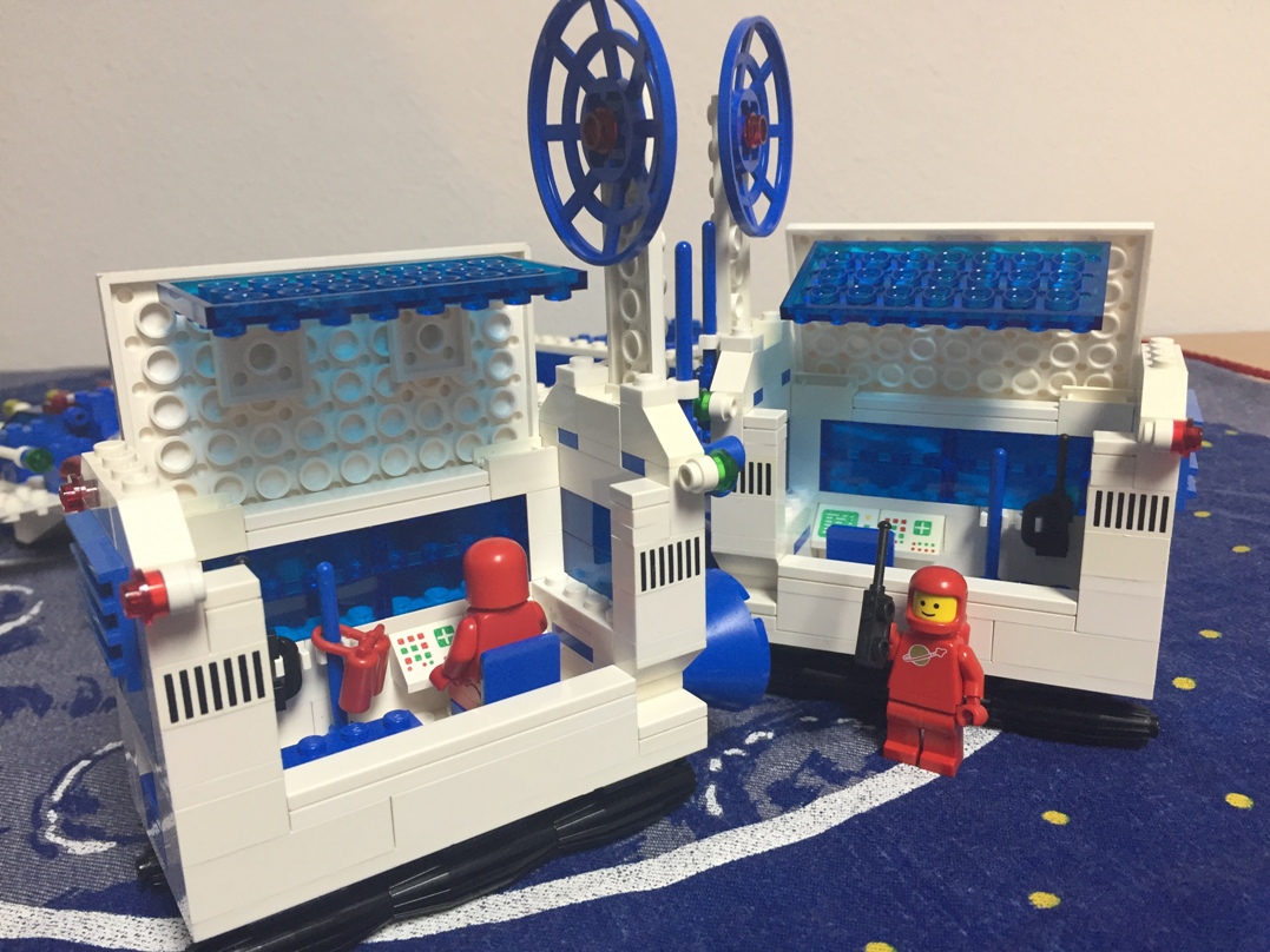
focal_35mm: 29
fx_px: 1064
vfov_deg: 48.2
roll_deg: +0.7
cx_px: 635
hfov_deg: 61.7
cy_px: 476
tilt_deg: -17.5
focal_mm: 4.15
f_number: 2.2
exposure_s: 1/33
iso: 125
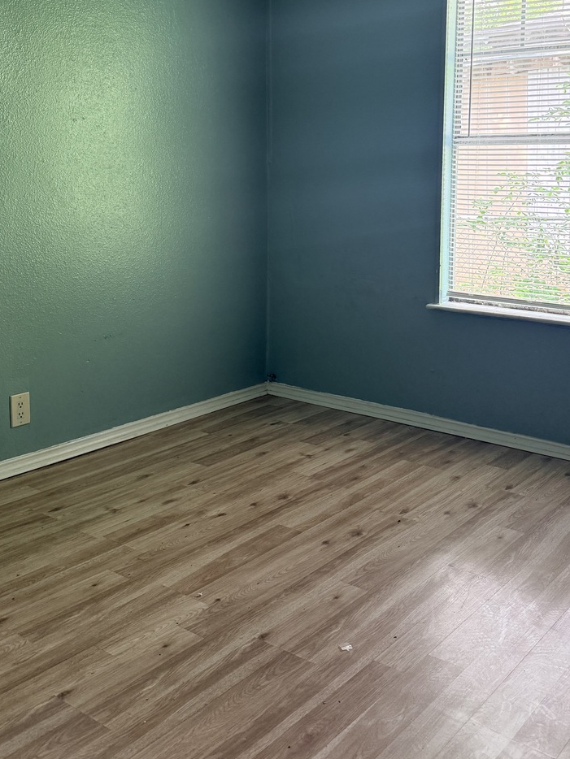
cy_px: 267
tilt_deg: -5.8
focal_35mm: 37
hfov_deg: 38.5
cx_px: 352
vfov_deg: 49.4
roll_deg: -2.2
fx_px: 812
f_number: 1.78
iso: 200
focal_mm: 6.76
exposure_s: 1/94
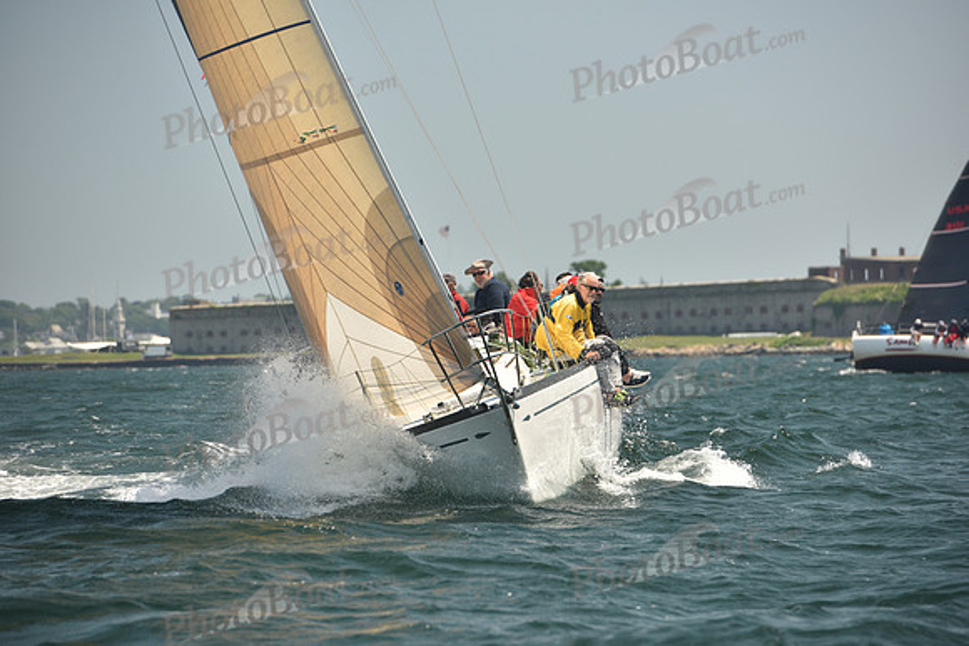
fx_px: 5384
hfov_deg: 10.3
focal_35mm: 200
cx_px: 484
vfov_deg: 6.9
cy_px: 323
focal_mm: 200
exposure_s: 1/640
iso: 250
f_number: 5.6
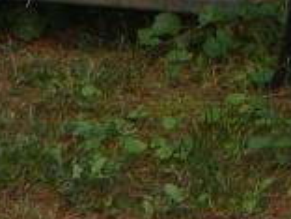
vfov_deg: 2.7
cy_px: -481
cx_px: 547
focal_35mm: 546
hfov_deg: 3.6
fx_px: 4590
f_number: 4
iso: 64
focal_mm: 14.7
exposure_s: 1/160
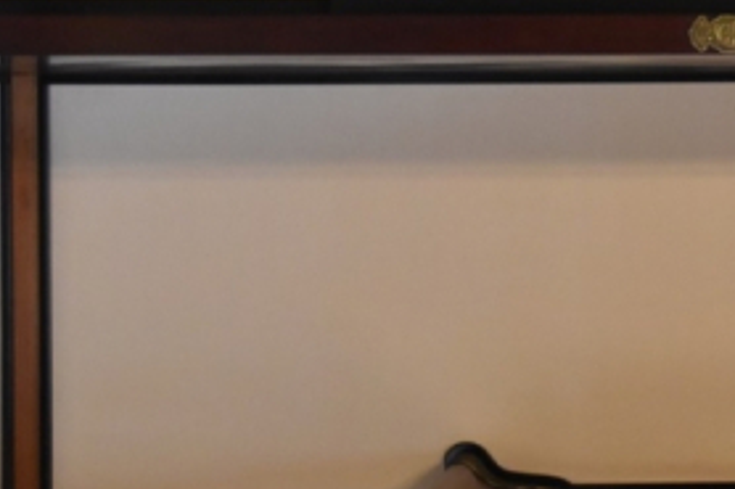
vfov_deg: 11.3
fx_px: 2469
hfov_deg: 16.4
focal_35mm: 121
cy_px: 163
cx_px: 804
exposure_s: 1/60
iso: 3200
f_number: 4
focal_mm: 28
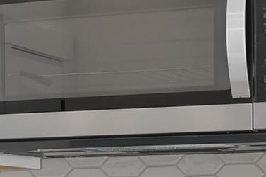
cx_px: -23
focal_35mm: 174
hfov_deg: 11.7
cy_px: 257
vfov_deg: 7.7
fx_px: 1283
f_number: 4
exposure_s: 1/200
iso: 500
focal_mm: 32
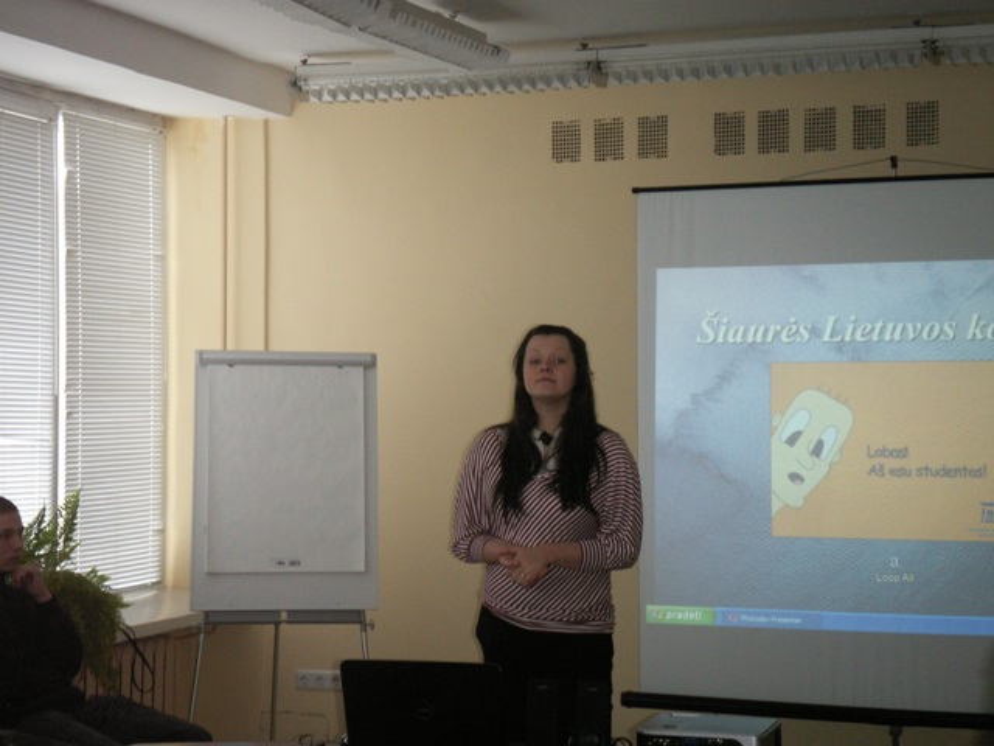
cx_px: 497
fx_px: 2297
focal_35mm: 80
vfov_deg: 18.4
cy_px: 373
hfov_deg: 24.4
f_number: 3.5
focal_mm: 16.6
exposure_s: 1/40
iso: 160
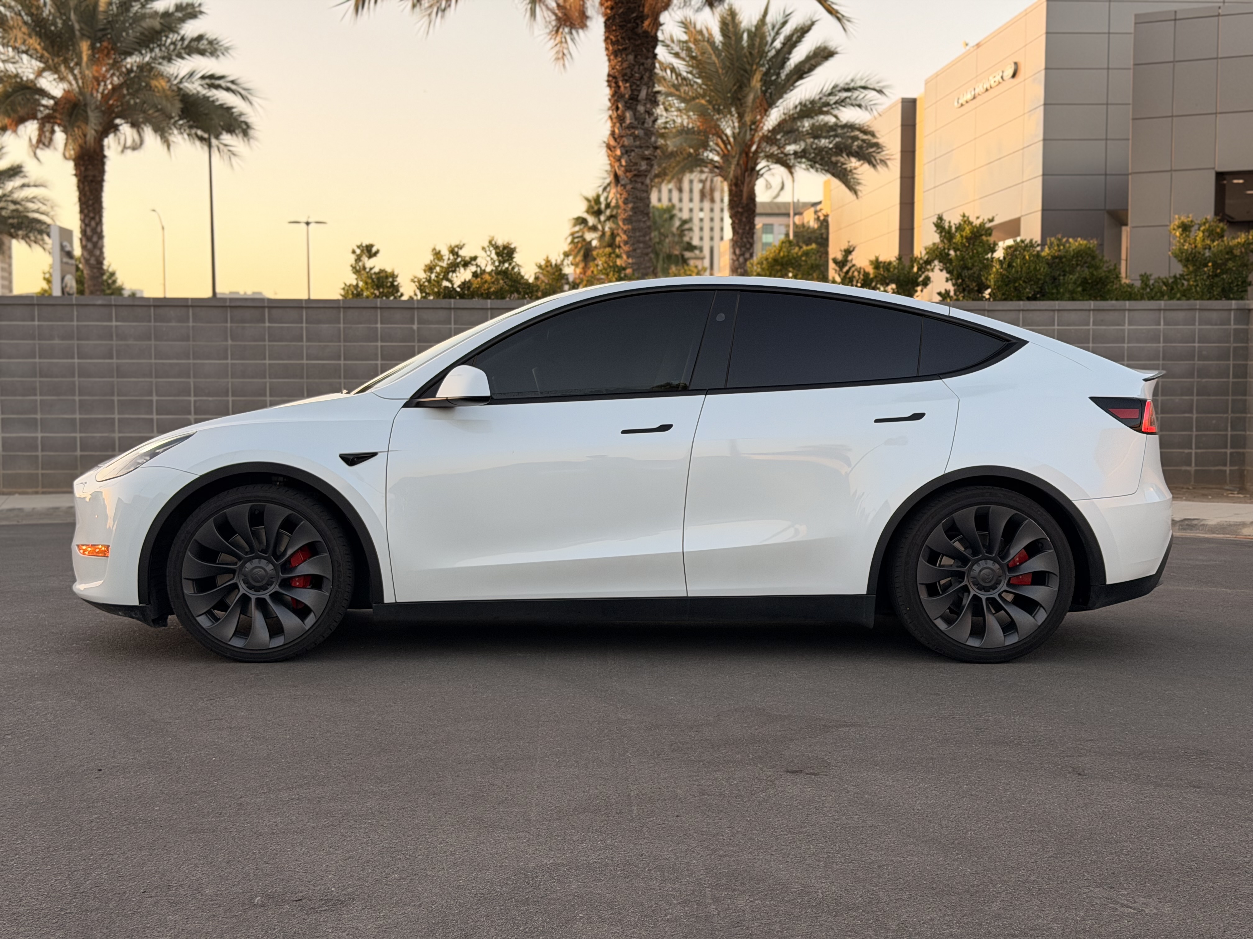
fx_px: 1737
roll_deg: +0.1
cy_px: 470
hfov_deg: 39.7
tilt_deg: -3.1
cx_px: 626
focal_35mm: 48
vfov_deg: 30.3
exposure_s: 1/587
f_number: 1.78
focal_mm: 6.76
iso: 80
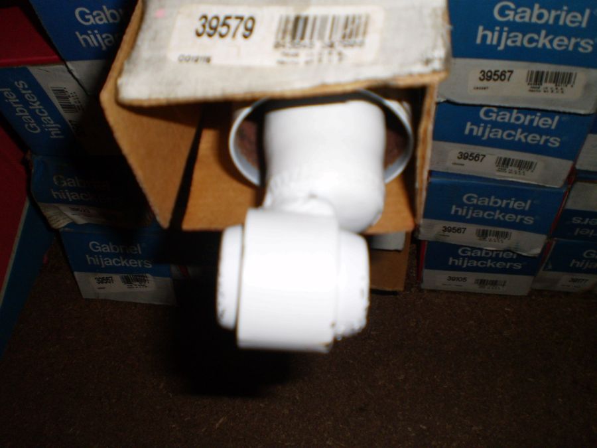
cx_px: 298
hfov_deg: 51.4
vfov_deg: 39.7
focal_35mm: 36
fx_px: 621
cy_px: 224
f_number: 3.1
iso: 125
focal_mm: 6.3
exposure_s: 1/30
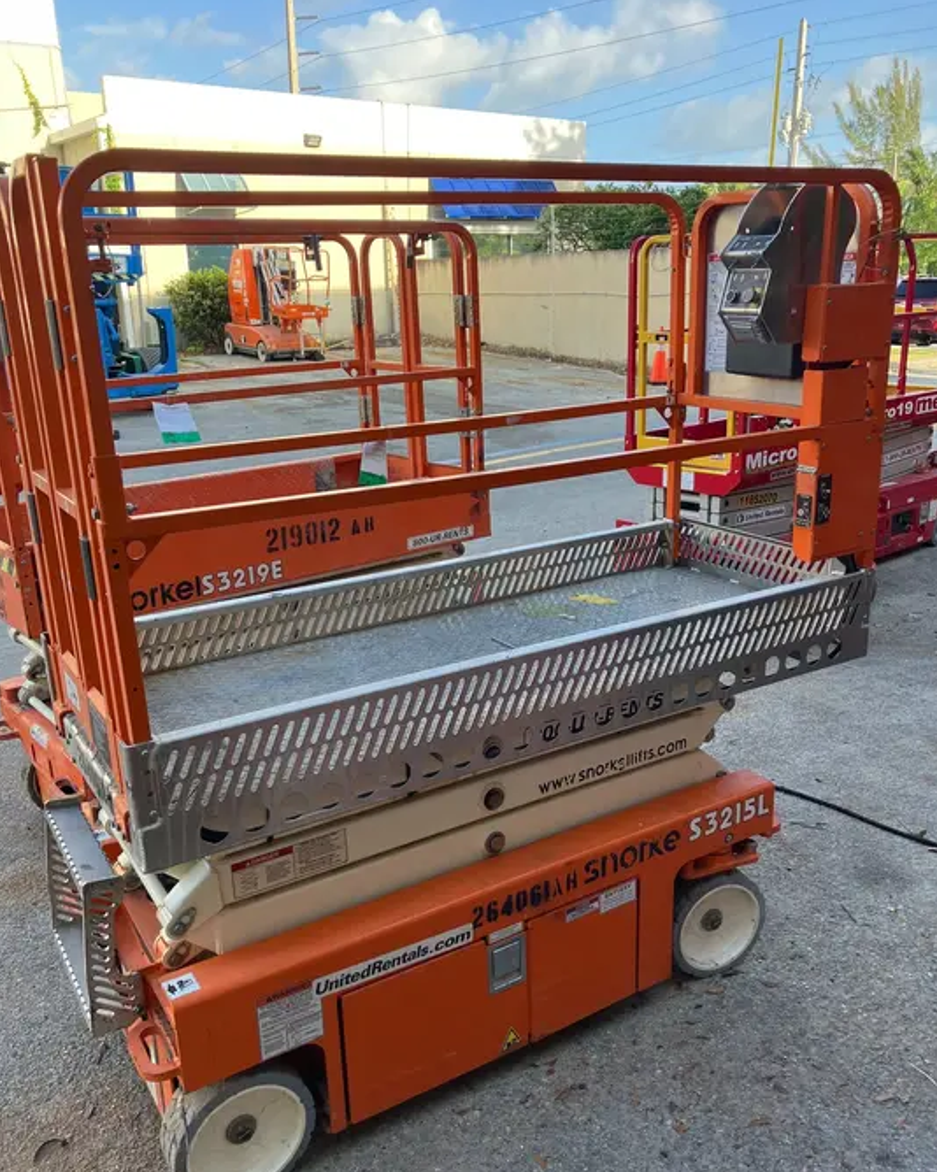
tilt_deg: -17.2
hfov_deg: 48.5
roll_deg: +1.1
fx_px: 1040
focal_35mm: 30
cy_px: 611
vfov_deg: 58.8
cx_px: 461
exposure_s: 1/284
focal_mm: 3.99
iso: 32
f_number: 1.8
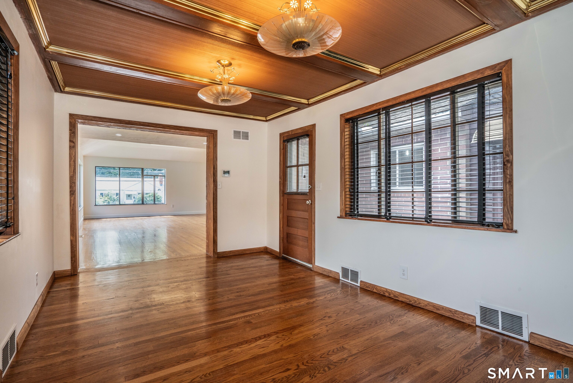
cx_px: 286
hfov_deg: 93.3
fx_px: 271
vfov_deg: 70.5
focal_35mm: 17
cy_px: 192
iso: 400
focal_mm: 17
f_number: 11
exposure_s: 1/40
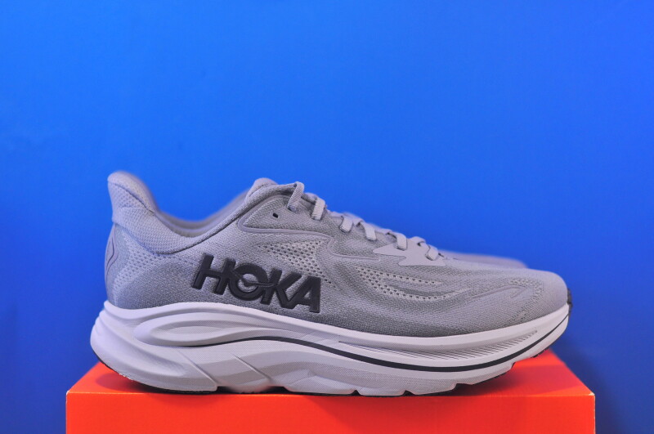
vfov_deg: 18.1
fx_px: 1361
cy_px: 217
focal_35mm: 75
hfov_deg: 27.0
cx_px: 327
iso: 250
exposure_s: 1/320
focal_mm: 50
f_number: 2.5
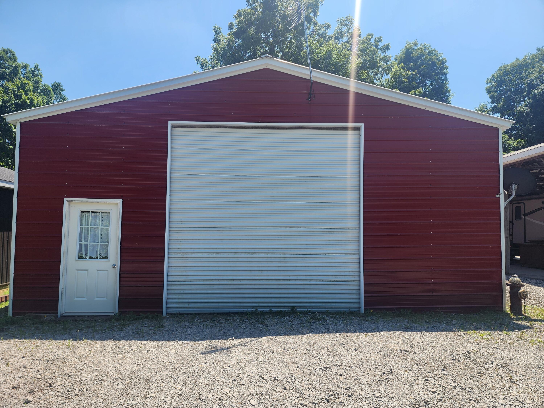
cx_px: 272
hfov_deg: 73.9
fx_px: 361
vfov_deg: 58.9
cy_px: 204
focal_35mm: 23
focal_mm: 6.4
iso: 12
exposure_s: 1/696
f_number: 1.8
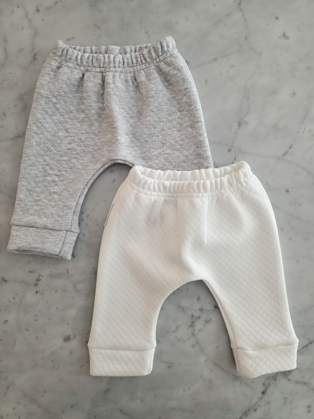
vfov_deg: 73.9
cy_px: 210
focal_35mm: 23
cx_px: 157
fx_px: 278
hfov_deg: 58.9
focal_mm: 6.3
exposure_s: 1/101
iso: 400
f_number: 1.7
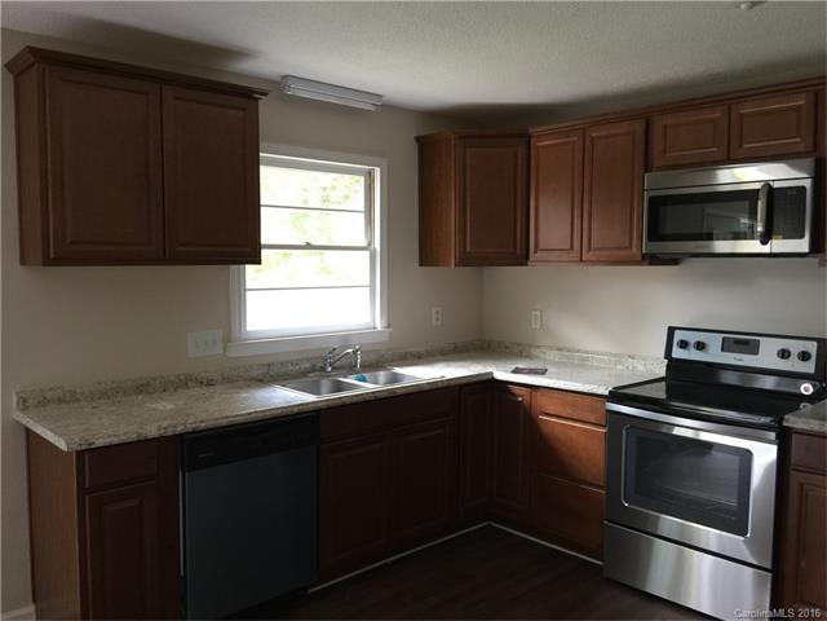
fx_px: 693
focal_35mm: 29
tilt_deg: -5.2
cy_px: 310
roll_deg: -0.4
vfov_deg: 48.2
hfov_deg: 61.7
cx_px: 414
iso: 50
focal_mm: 4.15
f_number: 2.2
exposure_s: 1/15
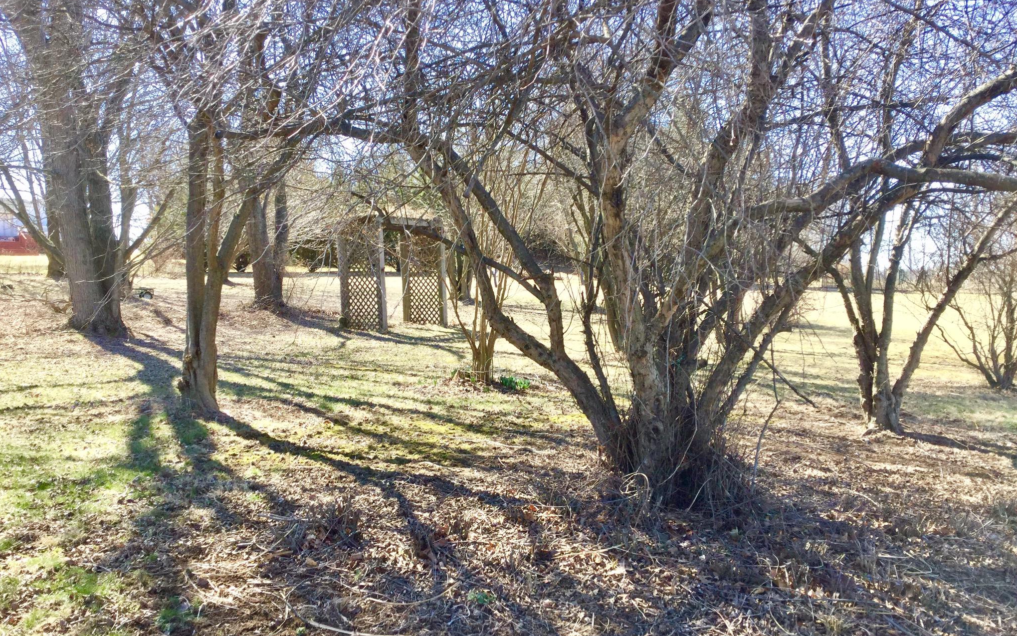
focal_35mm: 33
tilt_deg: -3.2
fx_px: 915
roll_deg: +2.8
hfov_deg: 58.1
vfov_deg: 38.3
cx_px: 508
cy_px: 344
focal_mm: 3.3
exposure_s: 1/199
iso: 25
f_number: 2.4
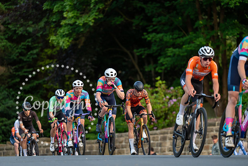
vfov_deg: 7.9
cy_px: 83
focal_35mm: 173
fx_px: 1192
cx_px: 124
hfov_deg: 11.9
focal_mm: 173
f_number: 2.8
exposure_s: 1/1000
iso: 1250
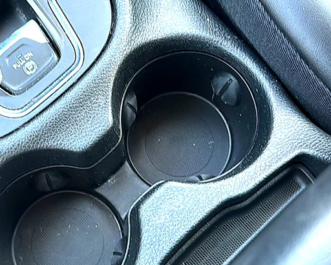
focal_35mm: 48
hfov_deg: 38.7
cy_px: 166
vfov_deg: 31.3
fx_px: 470
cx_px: 145
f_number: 1.78
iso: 100
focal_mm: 6.86
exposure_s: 1/40
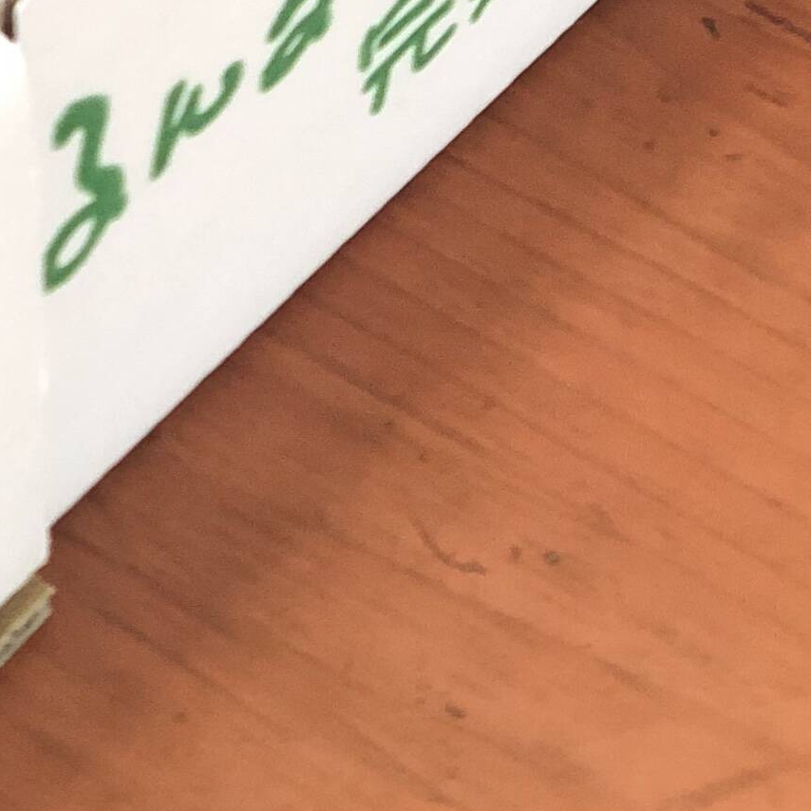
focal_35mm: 217
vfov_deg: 7.8
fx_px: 5752
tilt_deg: -37.5
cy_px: -744
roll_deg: +2.1
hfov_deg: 8.0
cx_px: -70
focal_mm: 6
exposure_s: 1/40
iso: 80
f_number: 2.4
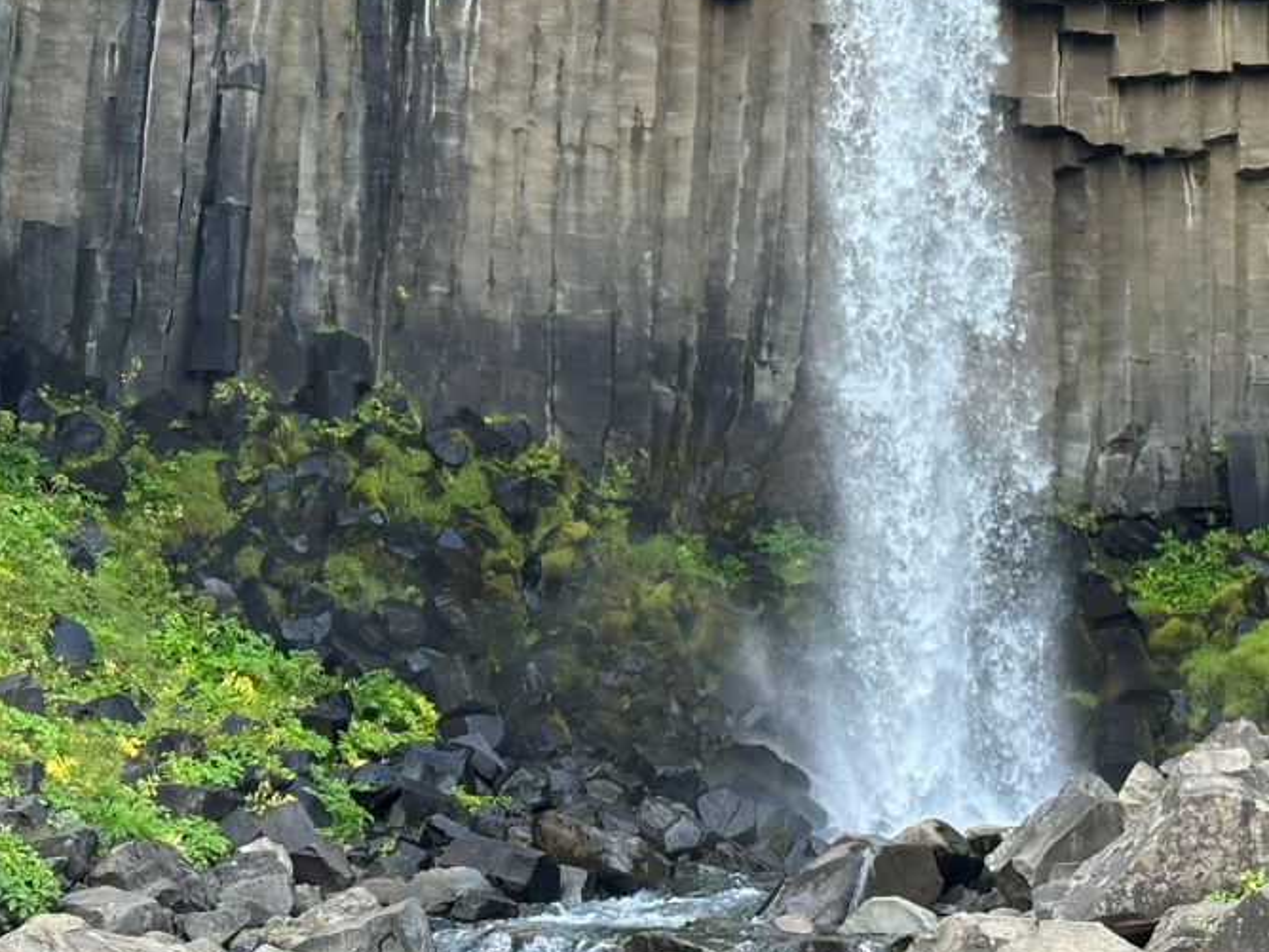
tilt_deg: +10.9
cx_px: 870
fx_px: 3776
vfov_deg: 14.2
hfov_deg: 19.0
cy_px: 85
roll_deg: -0.7
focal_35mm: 103
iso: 64
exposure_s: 1/148
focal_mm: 6.86
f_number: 1.78
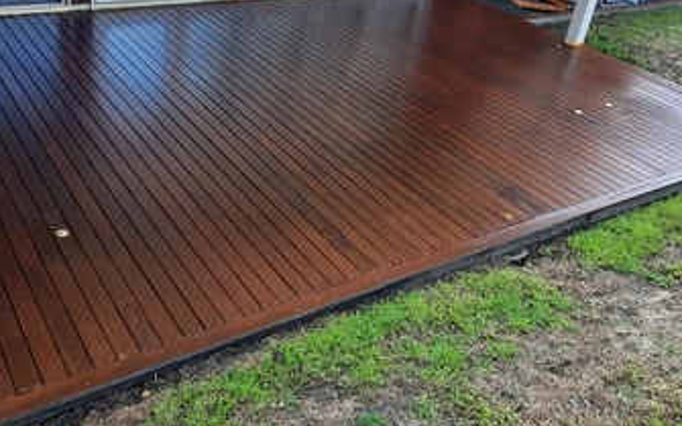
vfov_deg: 33.2
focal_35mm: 38
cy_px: 132
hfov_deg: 51.4
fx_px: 706
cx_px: 291
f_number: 2
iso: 64
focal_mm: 4.6
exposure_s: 1/50
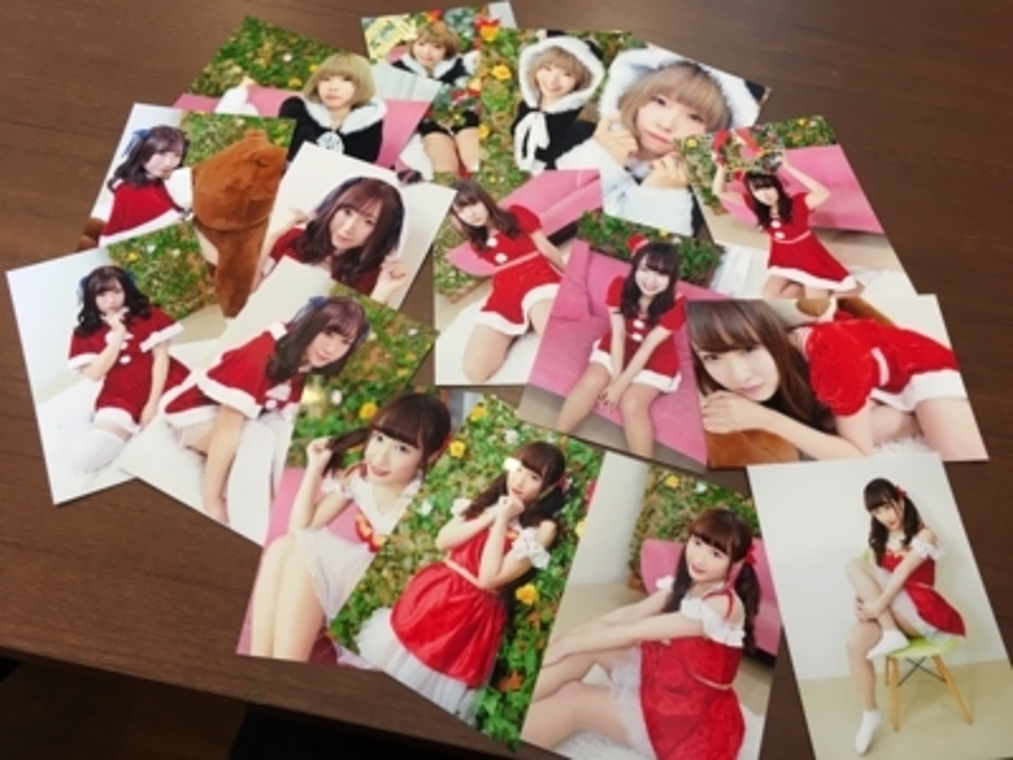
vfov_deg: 48.2
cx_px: 506
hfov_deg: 61.7
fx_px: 849
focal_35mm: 29
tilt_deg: -63.0
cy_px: 380
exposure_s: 1/33
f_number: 2.2
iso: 64
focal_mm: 4.15
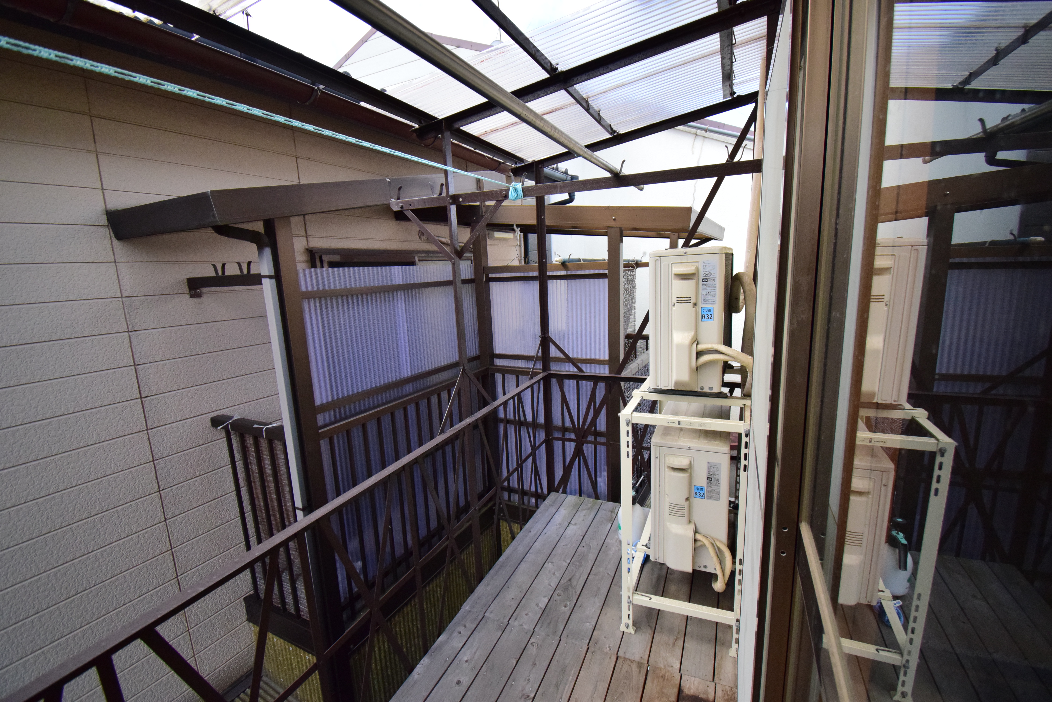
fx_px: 438
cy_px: 351
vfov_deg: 77.4
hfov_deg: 100.4
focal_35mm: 15
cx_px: 526
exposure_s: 1/3000
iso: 1600
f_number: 4.8
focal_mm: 10
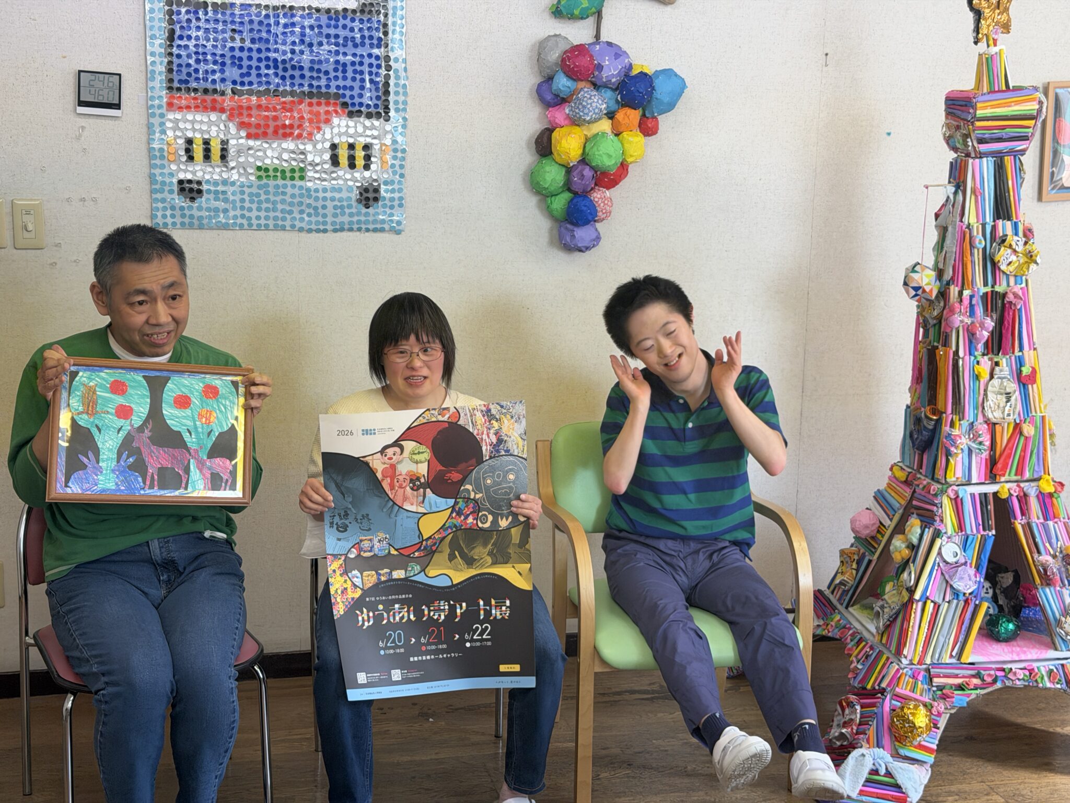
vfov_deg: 30.3
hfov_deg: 39.7
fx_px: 1484
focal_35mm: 48
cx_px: 535
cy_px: 402
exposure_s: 1/100
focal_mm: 6.76
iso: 50
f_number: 1.78
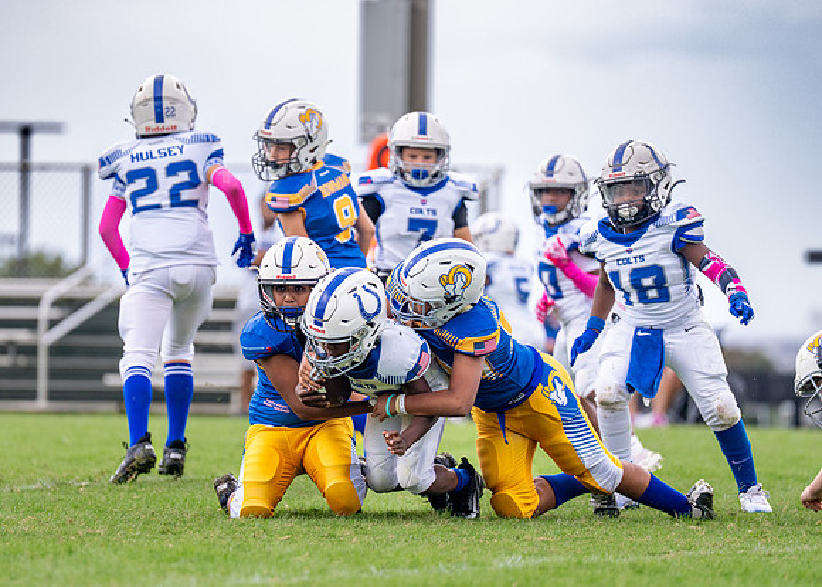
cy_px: 264
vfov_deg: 4.6
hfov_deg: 6.4
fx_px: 7358
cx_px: 312
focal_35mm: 315
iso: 400
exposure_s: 1/1600
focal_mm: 200
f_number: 2.8
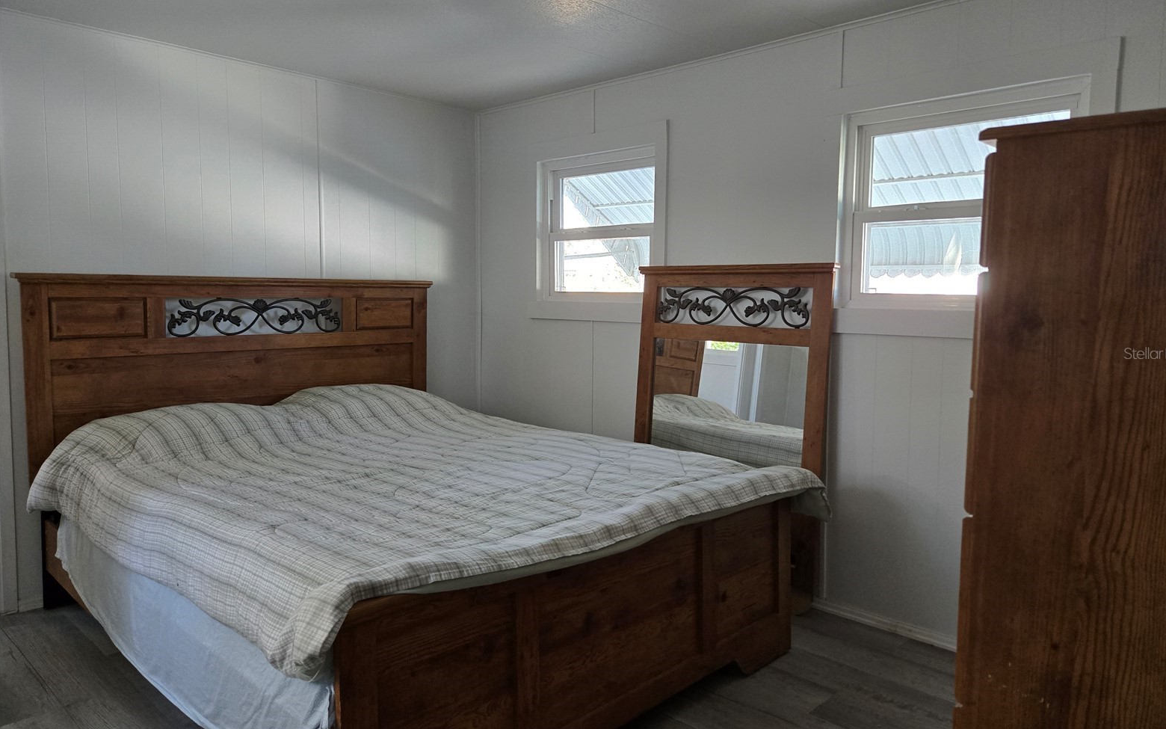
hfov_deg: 72.5
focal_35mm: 25
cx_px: 596
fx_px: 794
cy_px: 353
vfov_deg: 49.3
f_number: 1.8
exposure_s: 1/120
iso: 400
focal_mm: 5.4
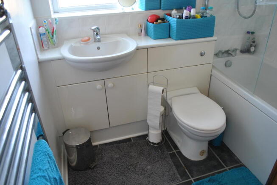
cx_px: 138
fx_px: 208
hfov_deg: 67.3
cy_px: 92
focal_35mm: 27
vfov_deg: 48.0
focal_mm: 18
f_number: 3.5
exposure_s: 1/30
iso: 280
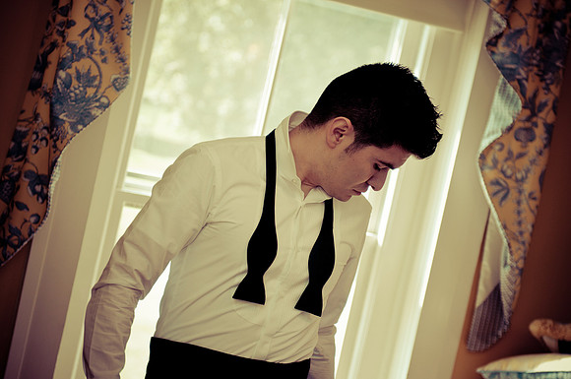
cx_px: 286
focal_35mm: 93
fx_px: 1473
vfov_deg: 14.7
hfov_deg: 21.9
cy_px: 190
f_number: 2.8
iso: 200
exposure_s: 1/100
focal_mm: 62
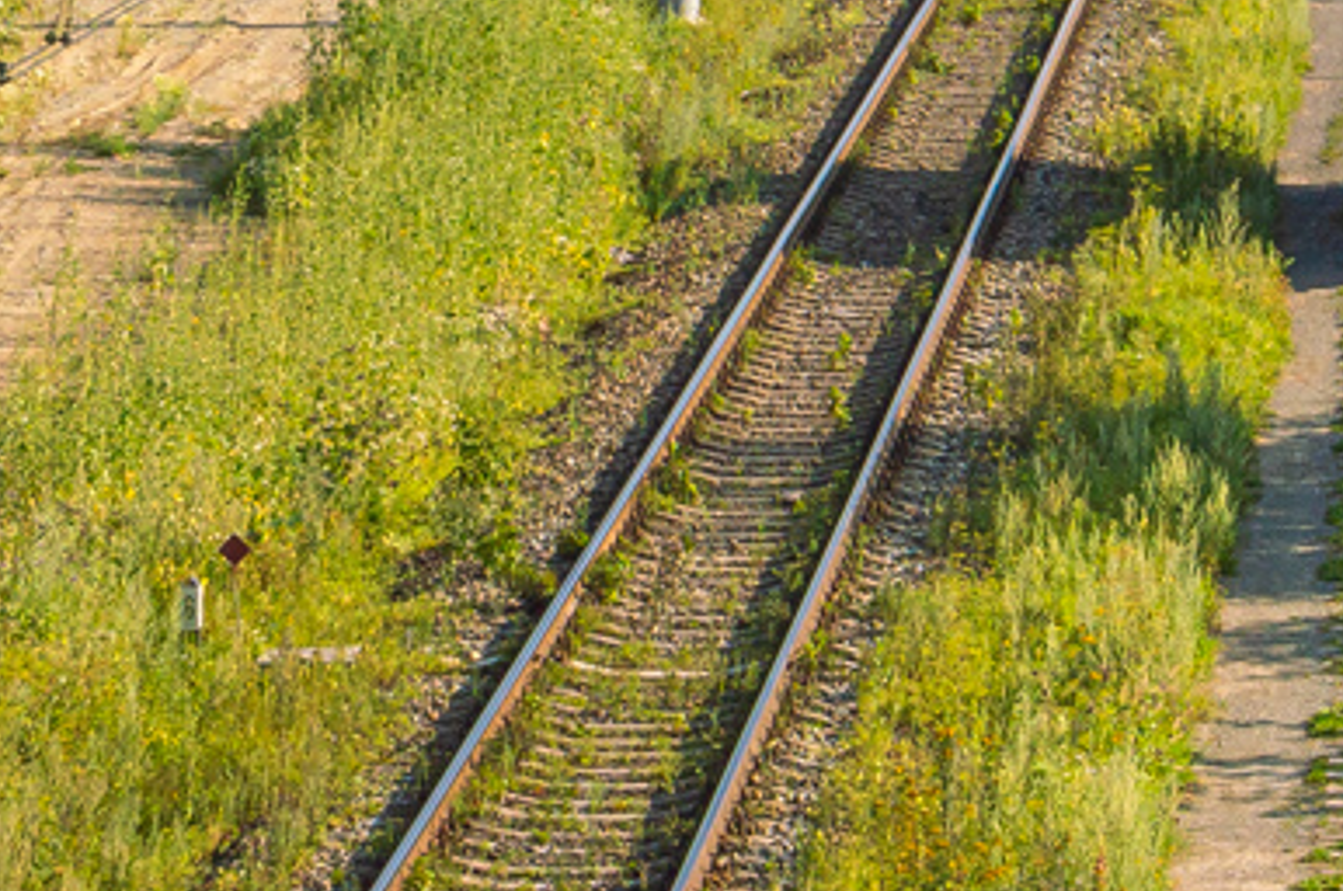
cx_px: 1600
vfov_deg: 5.5
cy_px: -806
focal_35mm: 245
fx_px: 9125
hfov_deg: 8.3
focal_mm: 42
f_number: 13
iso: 100
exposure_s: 1/200
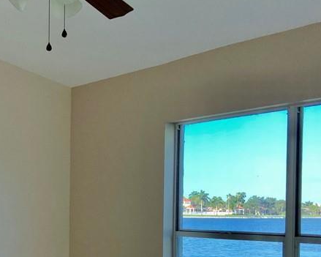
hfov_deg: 28.2
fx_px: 627
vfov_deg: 22.7
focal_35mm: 66
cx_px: 75
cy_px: 218
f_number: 1.8
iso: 16
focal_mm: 3
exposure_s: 1/122
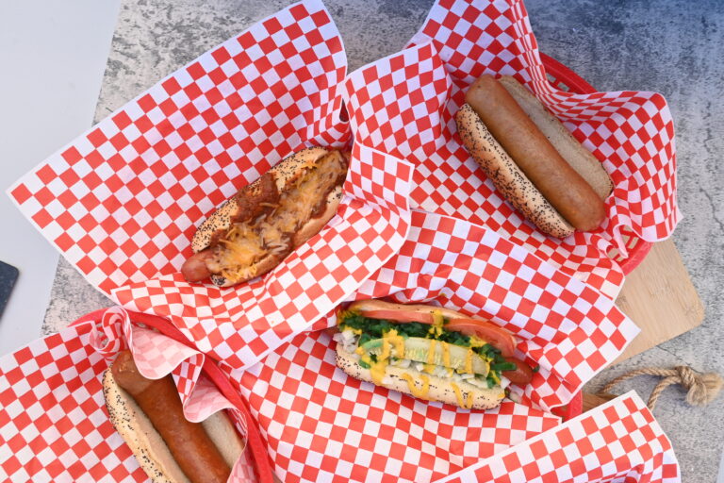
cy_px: 242
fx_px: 724
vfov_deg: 36.9
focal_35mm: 36
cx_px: 362
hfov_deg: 53.1
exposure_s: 1/80
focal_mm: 24
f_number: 9
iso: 200
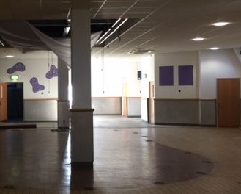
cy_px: 93
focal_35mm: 55
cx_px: 45
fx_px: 393
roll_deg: +0.6
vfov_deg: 27.7
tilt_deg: +0.4
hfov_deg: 33.0
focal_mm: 4.15
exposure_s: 1/17
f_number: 2.2
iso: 64
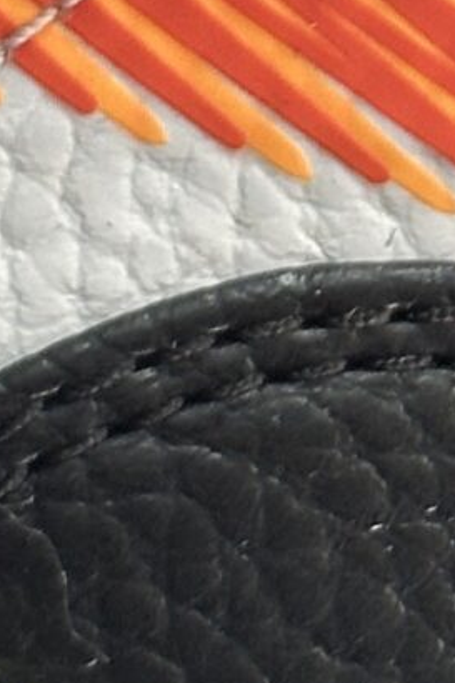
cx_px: 942
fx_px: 5920
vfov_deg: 6.5
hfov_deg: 4.3
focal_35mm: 312
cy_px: -465
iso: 125
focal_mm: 6.86
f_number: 1.78
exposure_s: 1/50
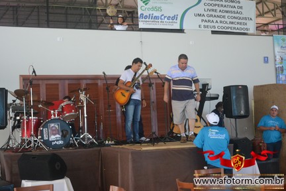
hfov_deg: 39.6
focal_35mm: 50
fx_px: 397
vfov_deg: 27.0
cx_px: 138
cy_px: 93
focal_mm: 32
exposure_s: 1/60
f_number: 4.2
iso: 1800
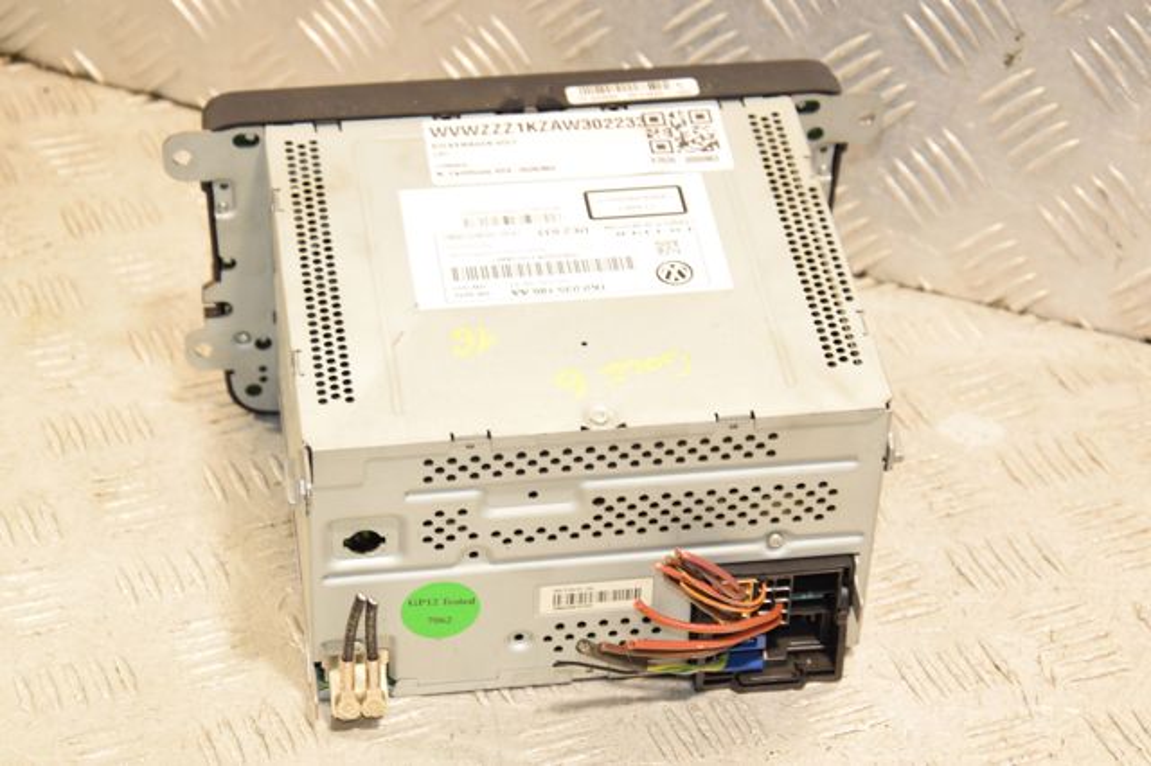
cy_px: 383
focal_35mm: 99
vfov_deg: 13.8
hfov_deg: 20.6
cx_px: 576
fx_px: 3163
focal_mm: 66
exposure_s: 1/200
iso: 1600
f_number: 7.1
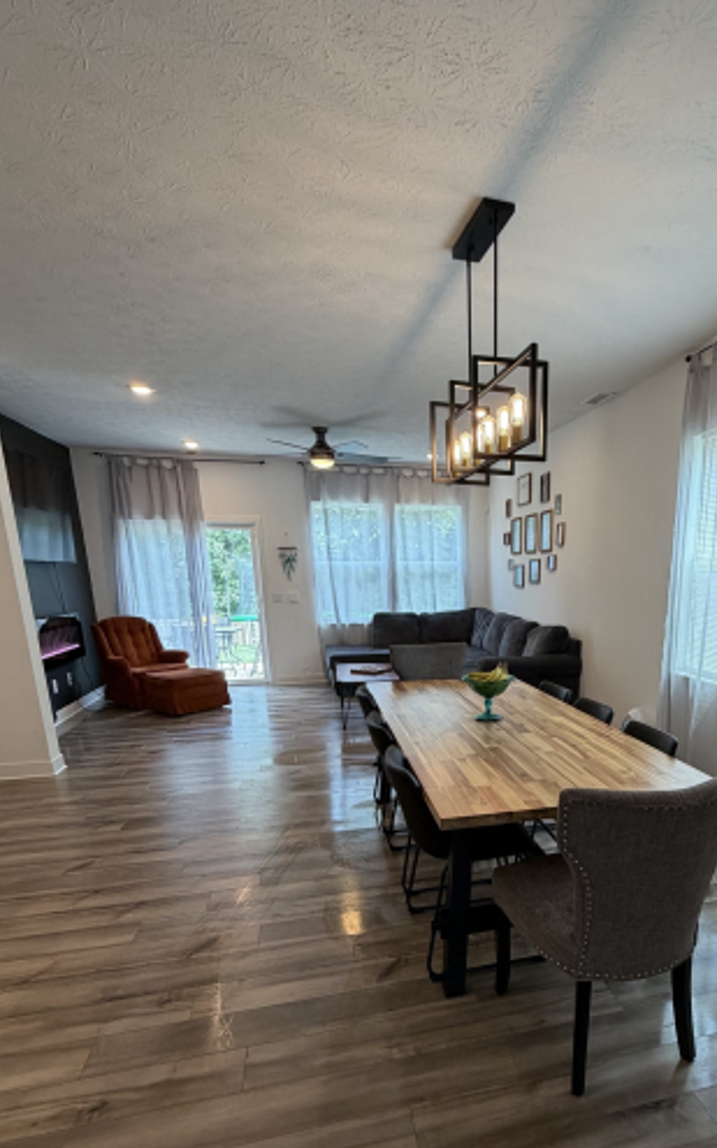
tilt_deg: -14.5
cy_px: 743
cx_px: 487
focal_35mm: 20
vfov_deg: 82.8
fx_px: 626
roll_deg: +0.3
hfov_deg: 58.1
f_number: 2.2
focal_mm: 2.22
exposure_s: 1/120
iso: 160
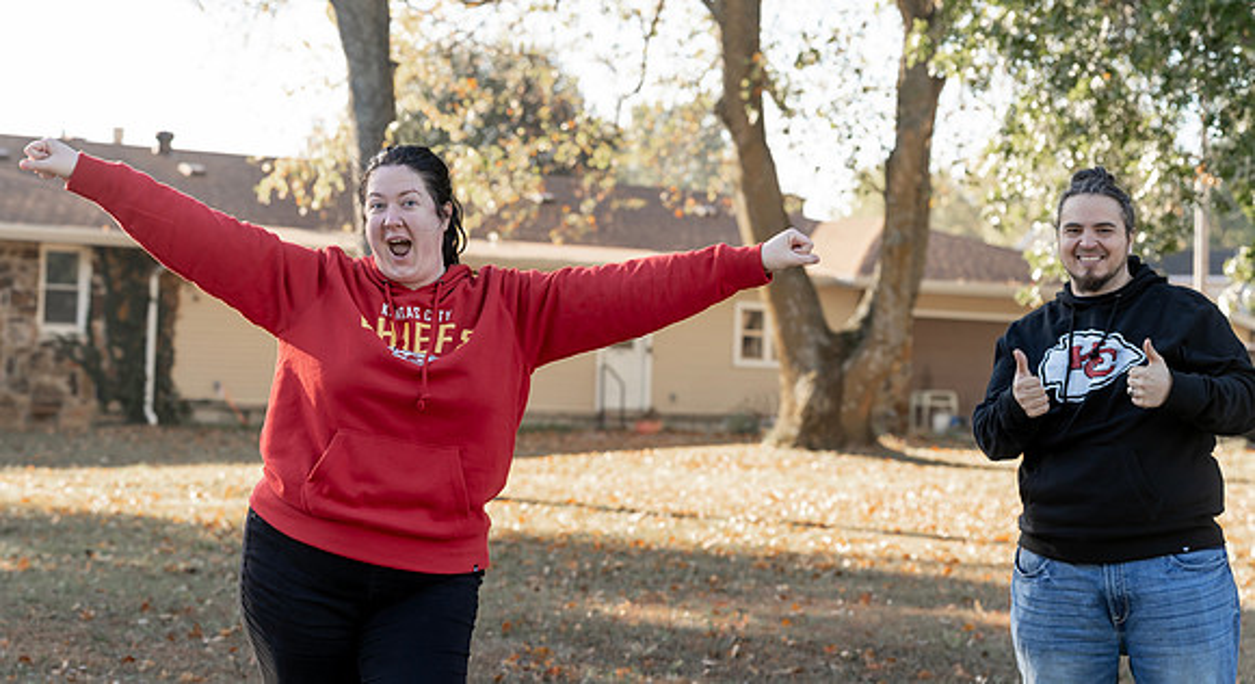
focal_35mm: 81
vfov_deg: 14.5
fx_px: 2686
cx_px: 529
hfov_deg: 26.3
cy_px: 217
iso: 200
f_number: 3.5
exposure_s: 1/320
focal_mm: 66
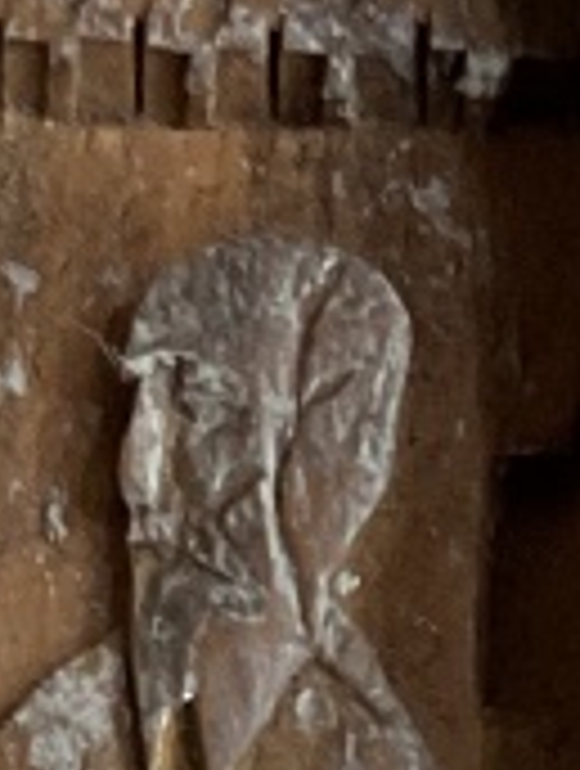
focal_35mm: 203
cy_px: 1576
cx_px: 459
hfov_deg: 7.3
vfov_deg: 9.1
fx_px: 4518
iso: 200
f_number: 1.8
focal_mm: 3
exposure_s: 1/50
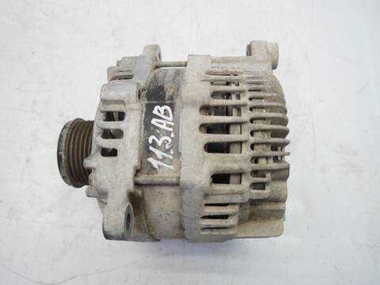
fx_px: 307
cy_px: 142
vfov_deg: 49.7
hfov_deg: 63.4
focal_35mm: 28
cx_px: 190
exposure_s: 1/60
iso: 320
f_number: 3.5
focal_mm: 14
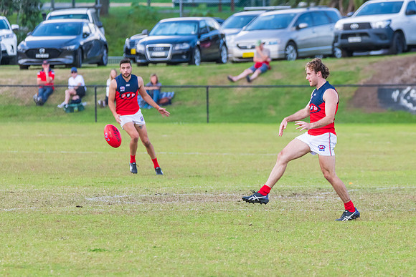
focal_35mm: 492
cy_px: 143
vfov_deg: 2.8
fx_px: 5691
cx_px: 288
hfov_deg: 4.2
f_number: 6
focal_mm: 350
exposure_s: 1/1600
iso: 1250
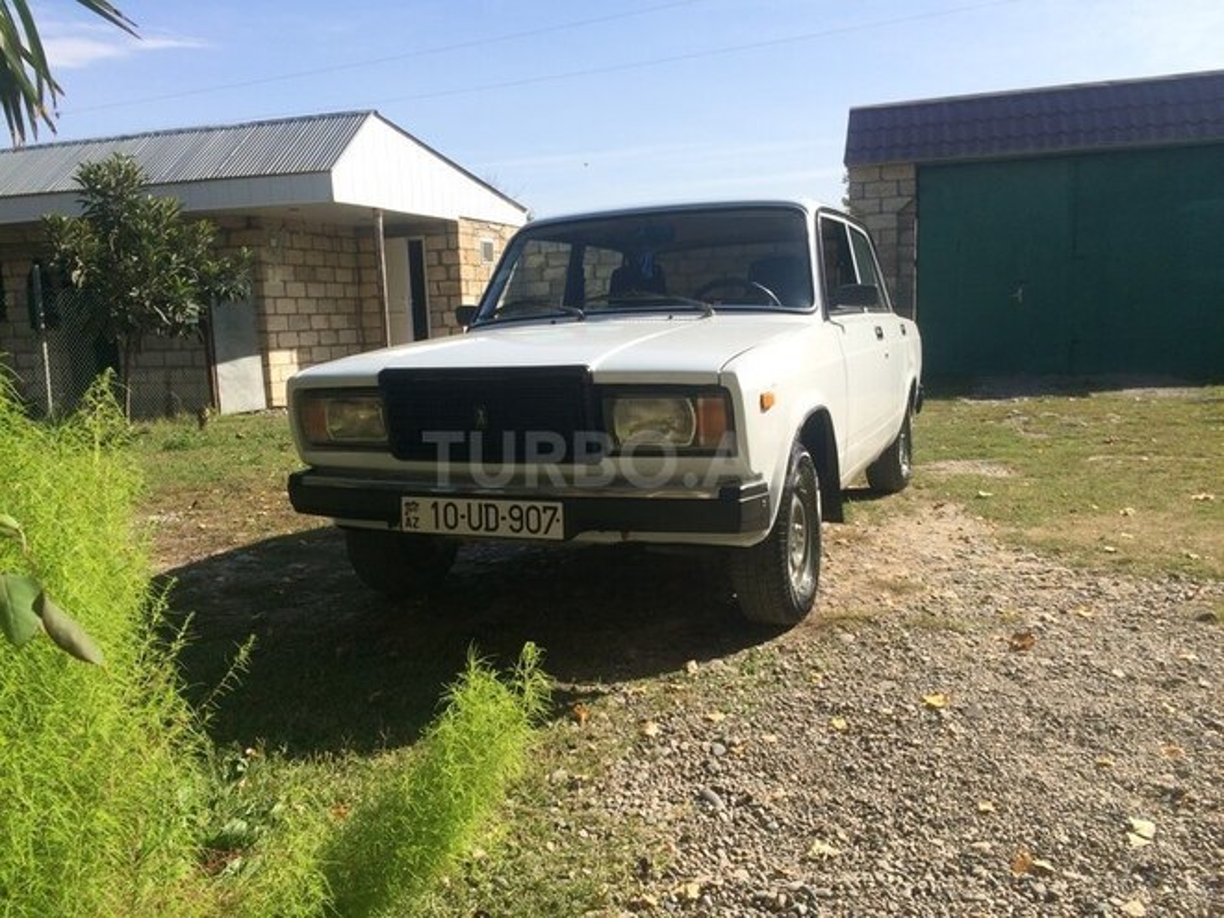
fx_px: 1025
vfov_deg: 48.2
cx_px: 612
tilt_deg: -7.9
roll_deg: +1.0
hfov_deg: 61.7
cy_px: 459
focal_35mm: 29
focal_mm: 4.15
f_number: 2.2
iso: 32
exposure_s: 1/1466
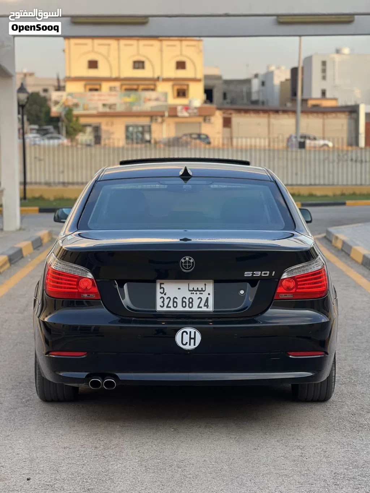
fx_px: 1097
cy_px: 246
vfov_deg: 25.3
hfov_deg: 19.1
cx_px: 185
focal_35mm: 77
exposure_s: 1/121
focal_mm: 9
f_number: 2.8
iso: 32
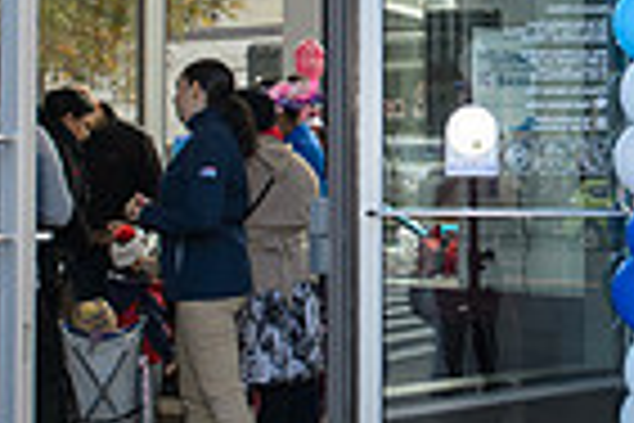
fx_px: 1743
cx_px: 499
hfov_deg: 20.4
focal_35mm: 99
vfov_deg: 13.8
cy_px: 86
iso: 400
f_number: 4
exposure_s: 1/250
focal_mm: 24
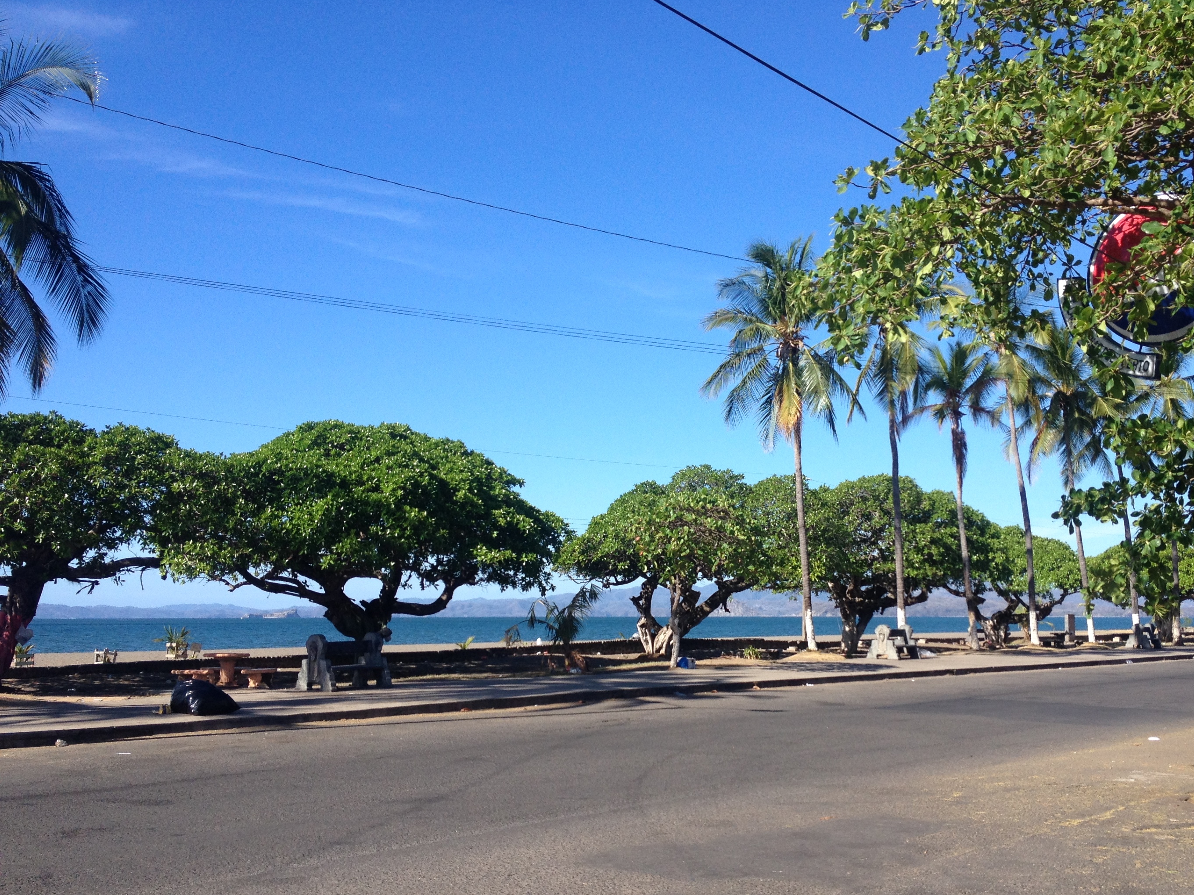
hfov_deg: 44.6
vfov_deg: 34.3
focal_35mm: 42
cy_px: 524
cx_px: 716
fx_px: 1449
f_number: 2.4
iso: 50
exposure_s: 1/1314
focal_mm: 4.28
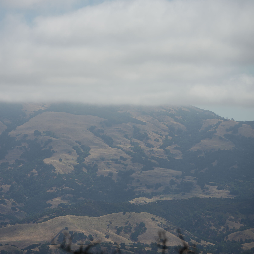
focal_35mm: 249
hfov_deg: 7.0
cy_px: 127
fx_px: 2067
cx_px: 99
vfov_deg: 7.0
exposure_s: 1/800
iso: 100
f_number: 6.3
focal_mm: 195
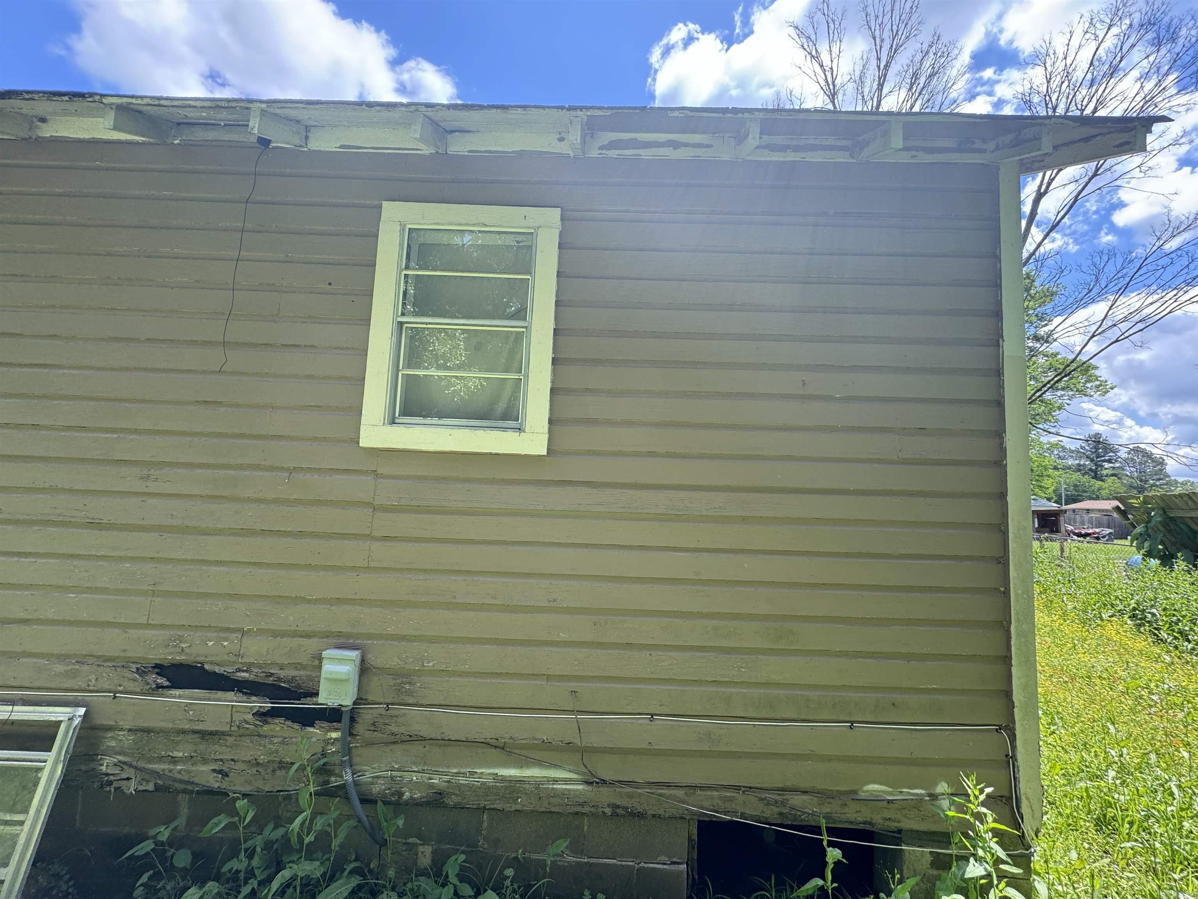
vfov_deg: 85.7
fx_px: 485
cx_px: 599
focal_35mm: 14
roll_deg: -1.1
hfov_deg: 102.1
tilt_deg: +6.8
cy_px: 450
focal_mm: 2.22
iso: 40
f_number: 2.2
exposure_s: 1/218
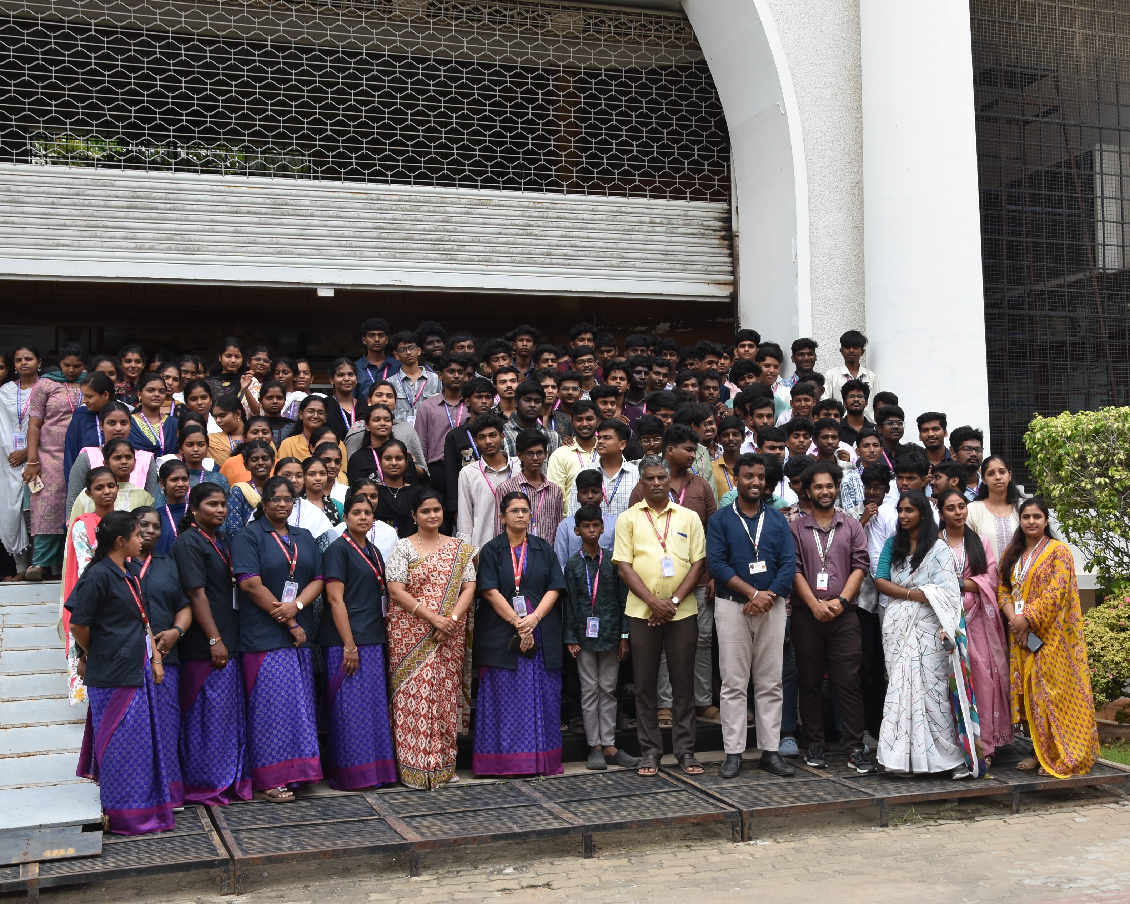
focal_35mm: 48
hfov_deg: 38.6
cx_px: 678
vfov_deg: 31.4
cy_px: 430
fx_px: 1605
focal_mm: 24
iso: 500
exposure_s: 1/500
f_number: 8
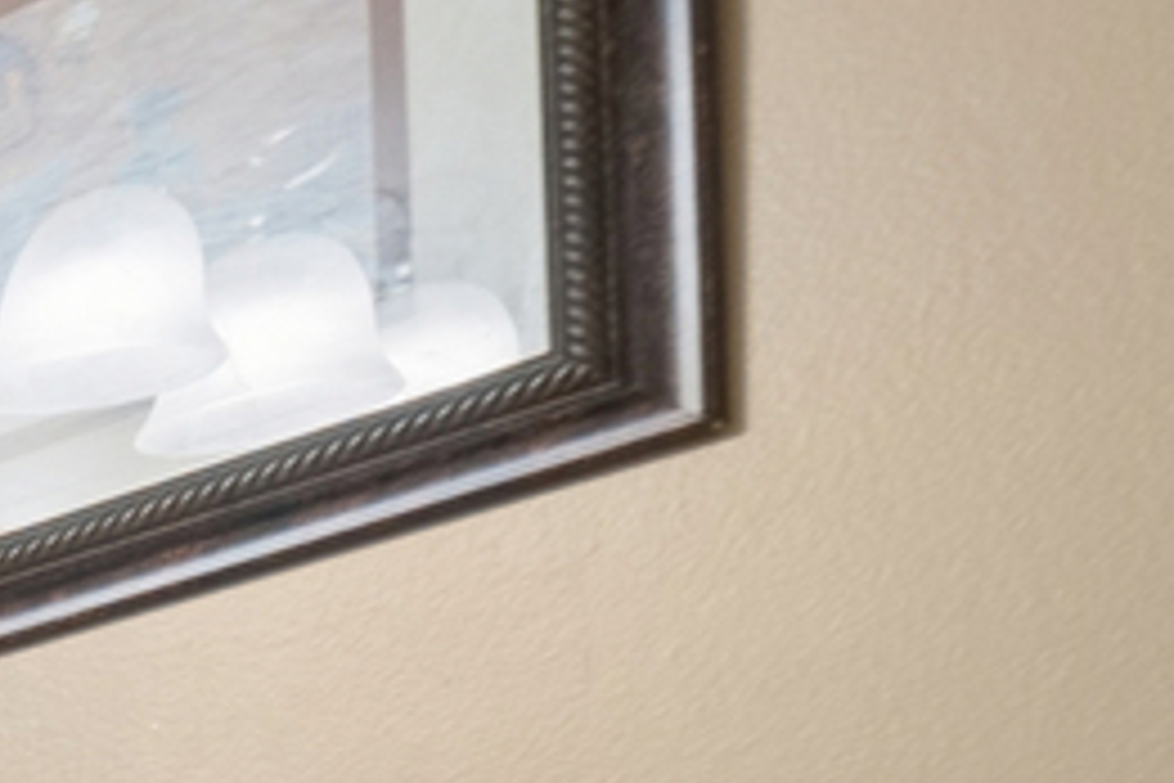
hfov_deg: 11.2
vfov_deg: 13.0
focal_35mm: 87
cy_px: 1692
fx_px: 2837
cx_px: -2429
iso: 640
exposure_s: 1/20
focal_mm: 14
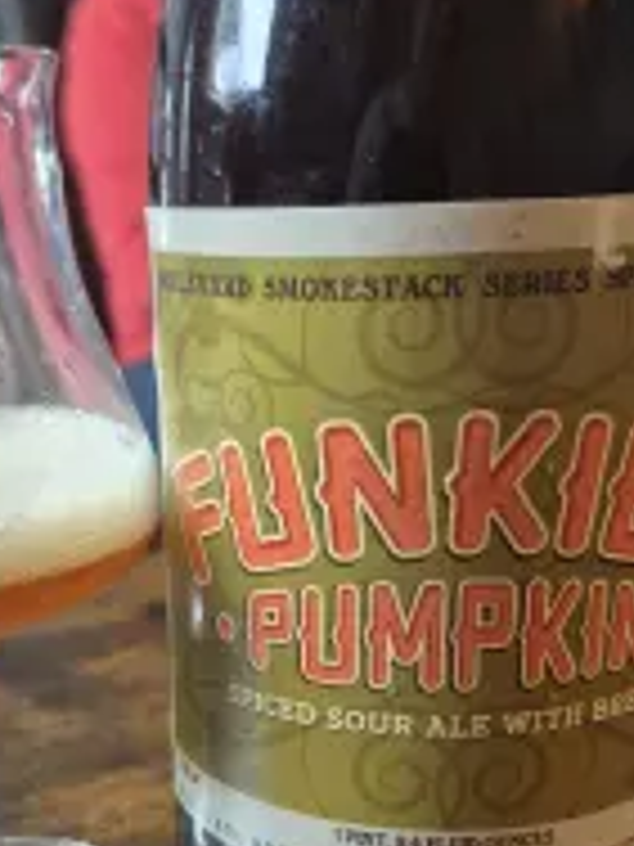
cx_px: 175
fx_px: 1197
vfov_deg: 37.7
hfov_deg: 29.3
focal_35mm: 49
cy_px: 657
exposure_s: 1/120
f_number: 1.8
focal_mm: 5.4
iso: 800
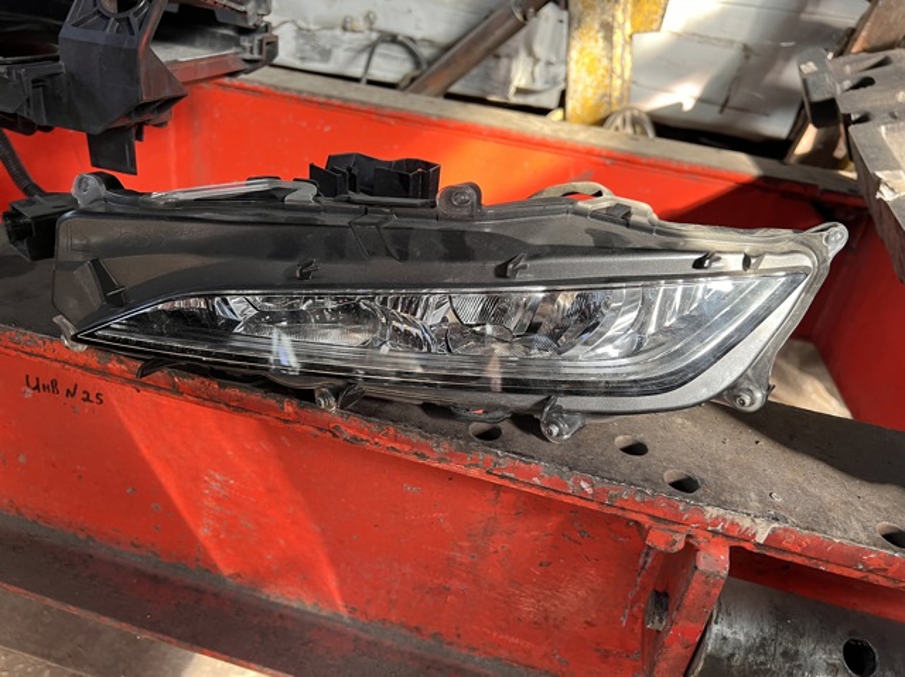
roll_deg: -9.1
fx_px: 679
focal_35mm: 26
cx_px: 452
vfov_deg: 53.0
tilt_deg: -28.4
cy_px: 338
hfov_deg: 67.3
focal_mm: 5.7
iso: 125
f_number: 1.5
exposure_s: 1/84
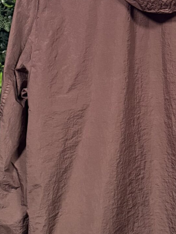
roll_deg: -0.4
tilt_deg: -2.4
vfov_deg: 22.5
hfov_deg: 16.9
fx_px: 583
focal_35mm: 86
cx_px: 167
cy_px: 59
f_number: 1.78
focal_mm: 6.76
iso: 800
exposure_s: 1/51
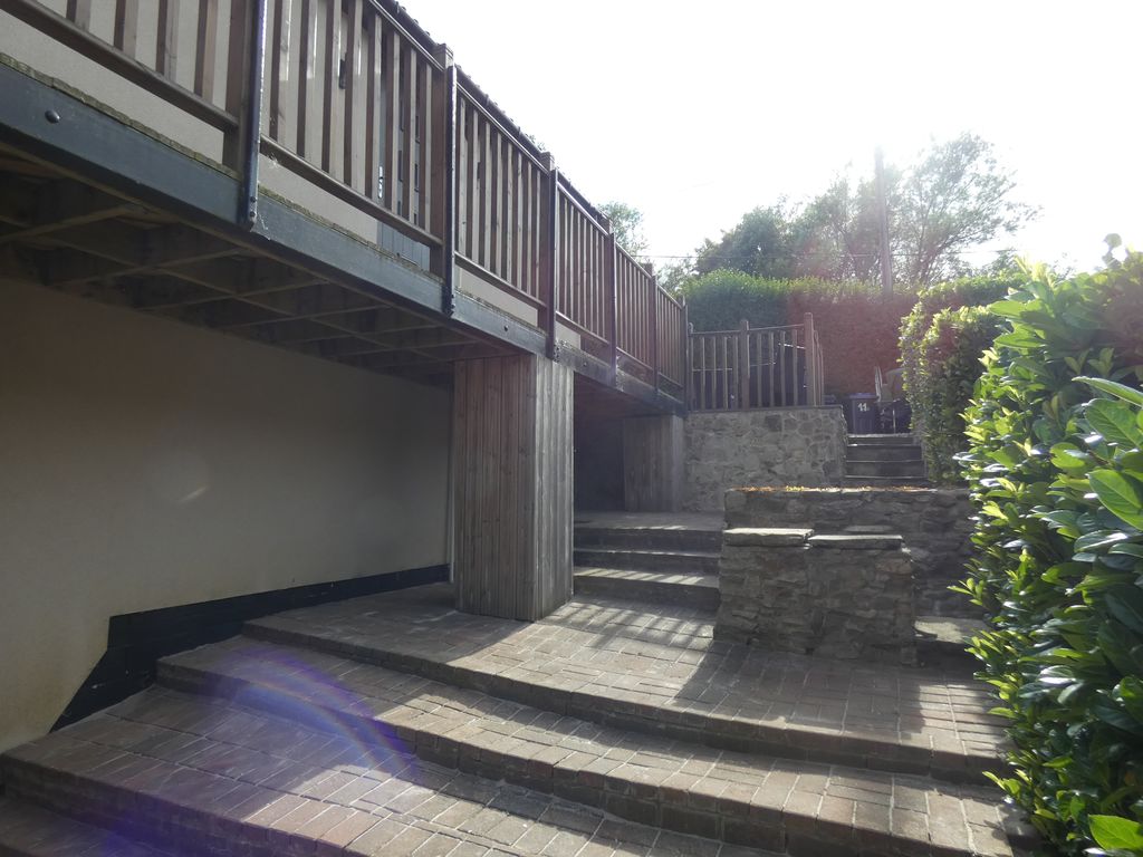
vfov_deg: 66.0
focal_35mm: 20
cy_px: 428
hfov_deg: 81.7
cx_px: 572
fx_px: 660
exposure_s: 1/800
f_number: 2.8
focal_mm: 3.6
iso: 80
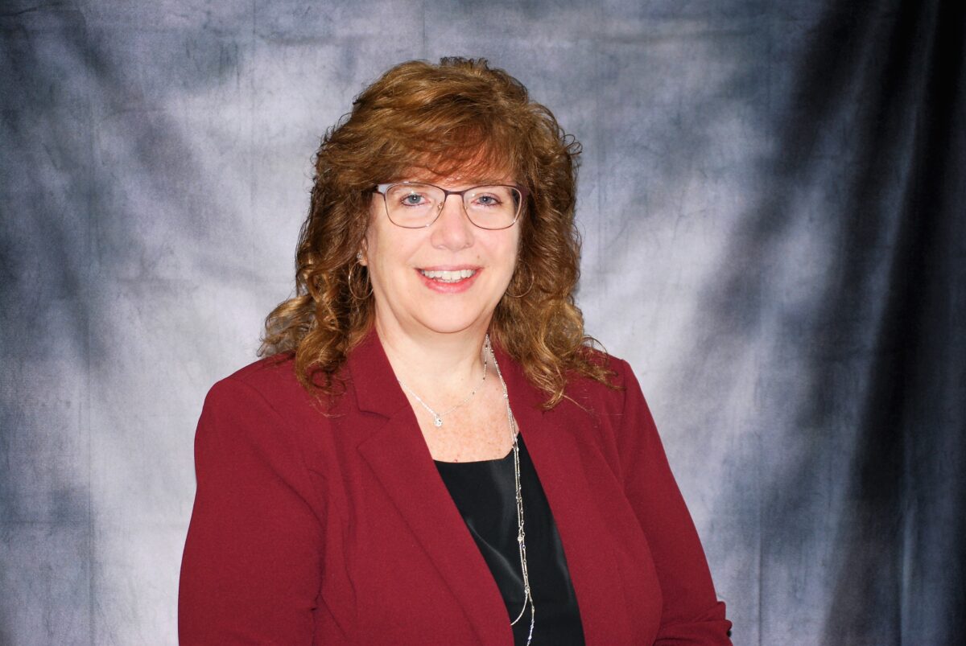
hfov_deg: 24.6
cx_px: 483
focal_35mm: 82
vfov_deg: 16.6
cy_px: 323
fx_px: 2216
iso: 200
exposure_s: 1/60
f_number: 4
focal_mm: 55
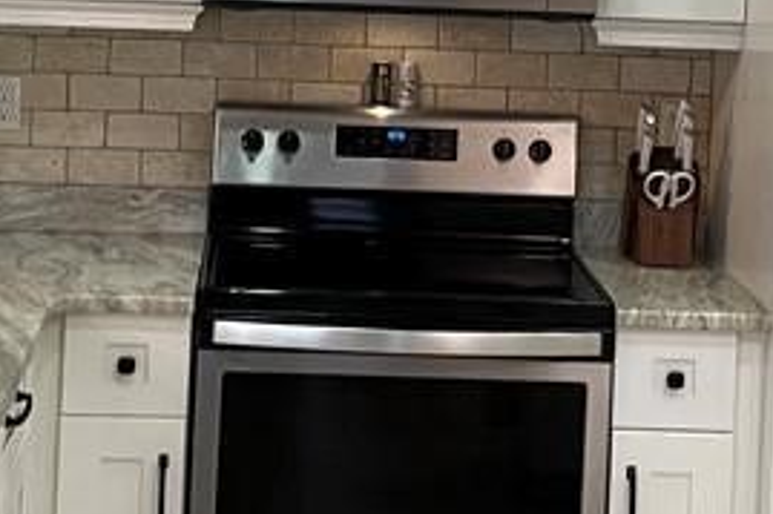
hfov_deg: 19.8
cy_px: -37
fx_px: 2210
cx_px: 411
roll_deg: -1.7
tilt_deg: -1.8
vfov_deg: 13.0
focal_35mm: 103
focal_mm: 4.2
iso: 200
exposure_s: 1/60
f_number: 1.6
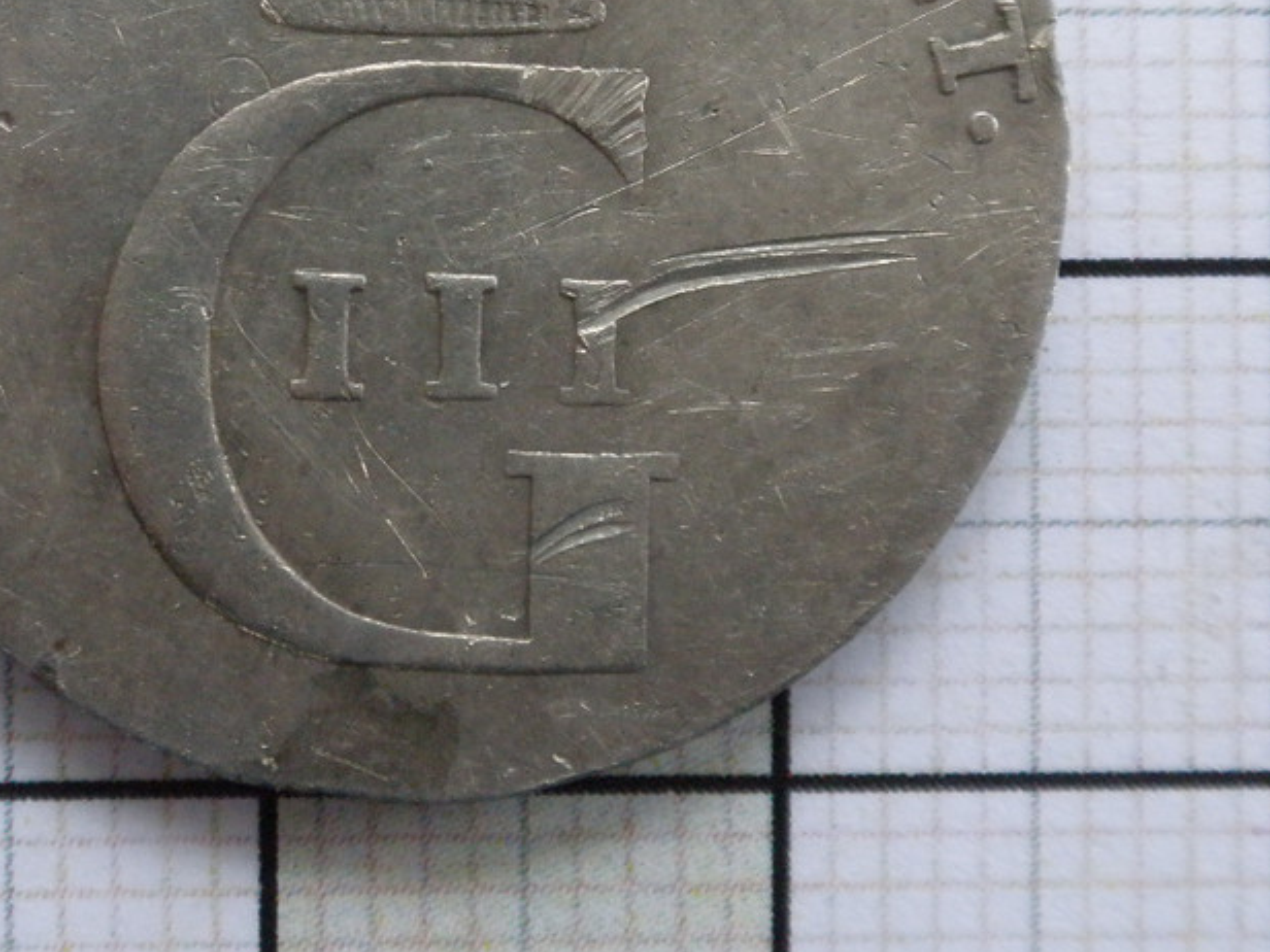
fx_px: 3302
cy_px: 190
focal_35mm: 90
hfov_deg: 21.7
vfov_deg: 16.3
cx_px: 389
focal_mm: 9.1
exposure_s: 1/30
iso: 200
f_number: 4.3
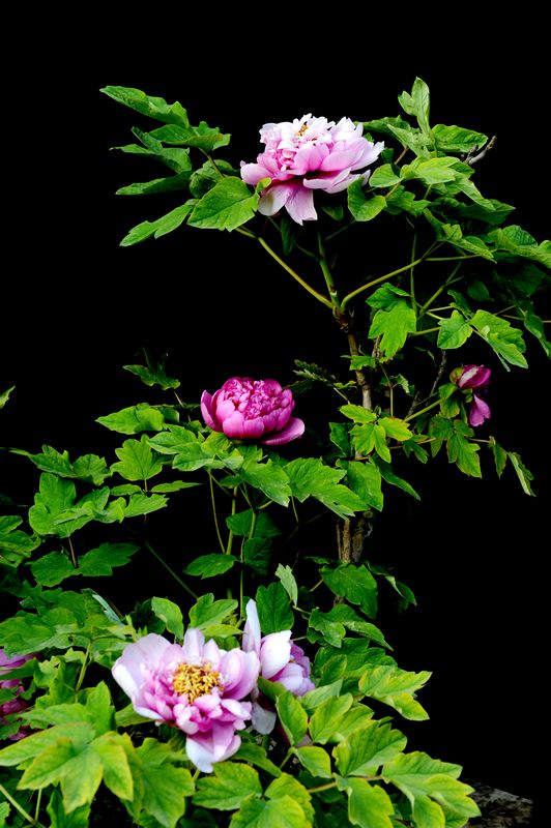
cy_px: 414
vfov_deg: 32.4
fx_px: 1426
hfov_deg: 21.9
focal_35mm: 62
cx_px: 276
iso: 1000
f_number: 13
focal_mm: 62
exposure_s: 1/320
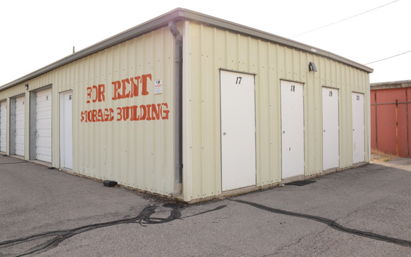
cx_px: 216
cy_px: 114
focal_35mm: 29
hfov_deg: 64.6
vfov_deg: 43.1
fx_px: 325
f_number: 6.3
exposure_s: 1/2000
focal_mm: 18
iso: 1600
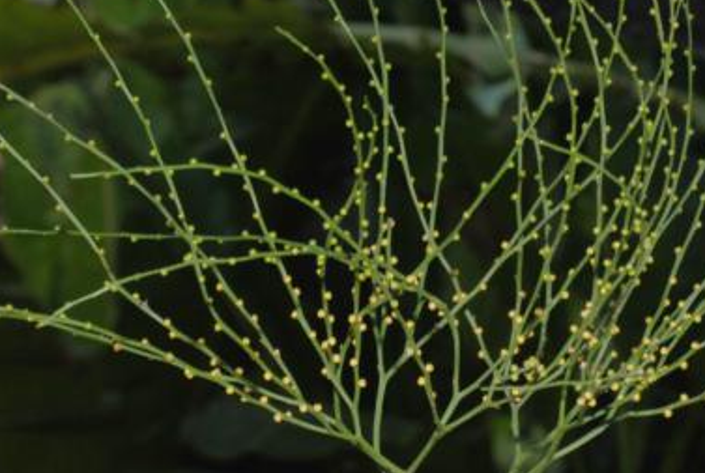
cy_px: 232
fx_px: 3277
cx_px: 424
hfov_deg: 12.3
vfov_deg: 8.3
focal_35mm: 167
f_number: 18
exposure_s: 1/60
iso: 200
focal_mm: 70
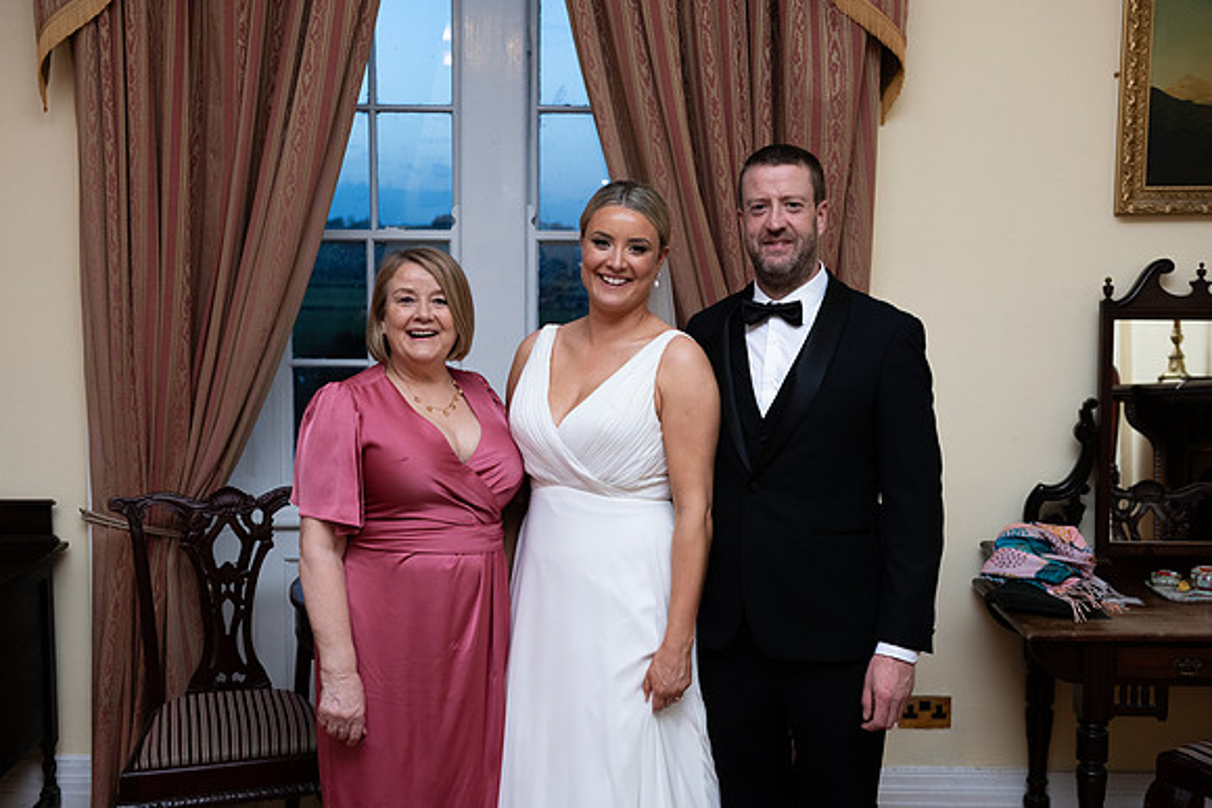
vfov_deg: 30.5
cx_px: 606
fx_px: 1482
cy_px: 404
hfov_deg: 44.5
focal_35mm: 44
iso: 1000
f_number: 5
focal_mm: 44
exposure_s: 1/125
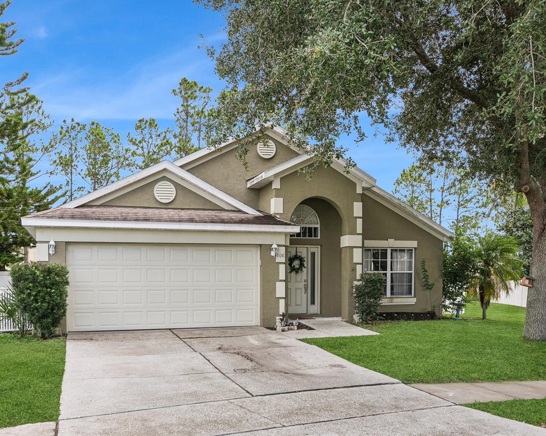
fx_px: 501
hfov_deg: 57.2
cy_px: 214
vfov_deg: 47.1
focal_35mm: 31
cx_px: 268
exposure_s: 1/160
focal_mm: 18
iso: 200
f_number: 9
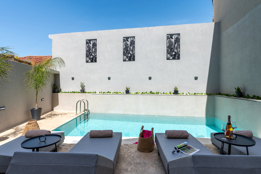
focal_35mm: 20
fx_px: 145
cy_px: 87
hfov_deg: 84.0
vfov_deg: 61.9
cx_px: 130
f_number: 10
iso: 100
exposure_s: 1/800
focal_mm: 20
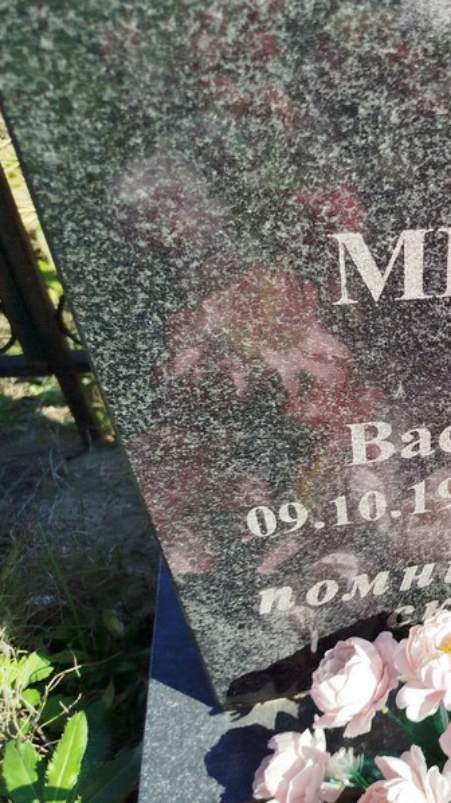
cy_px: 402
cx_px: 519
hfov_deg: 29.6
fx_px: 745
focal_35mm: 35
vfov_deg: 56.6
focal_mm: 5.31
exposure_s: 1/727
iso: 50
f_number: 1.7
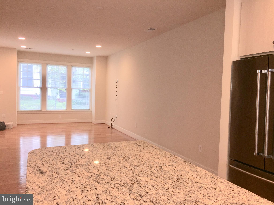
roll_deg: -2.3
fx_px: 230
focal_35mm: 29
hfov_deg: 61.7
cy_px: 102
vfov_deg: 48.2
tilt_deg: -3.3
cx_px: 137
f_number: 2.2
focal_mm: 4.15
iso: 32
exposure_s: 1/48
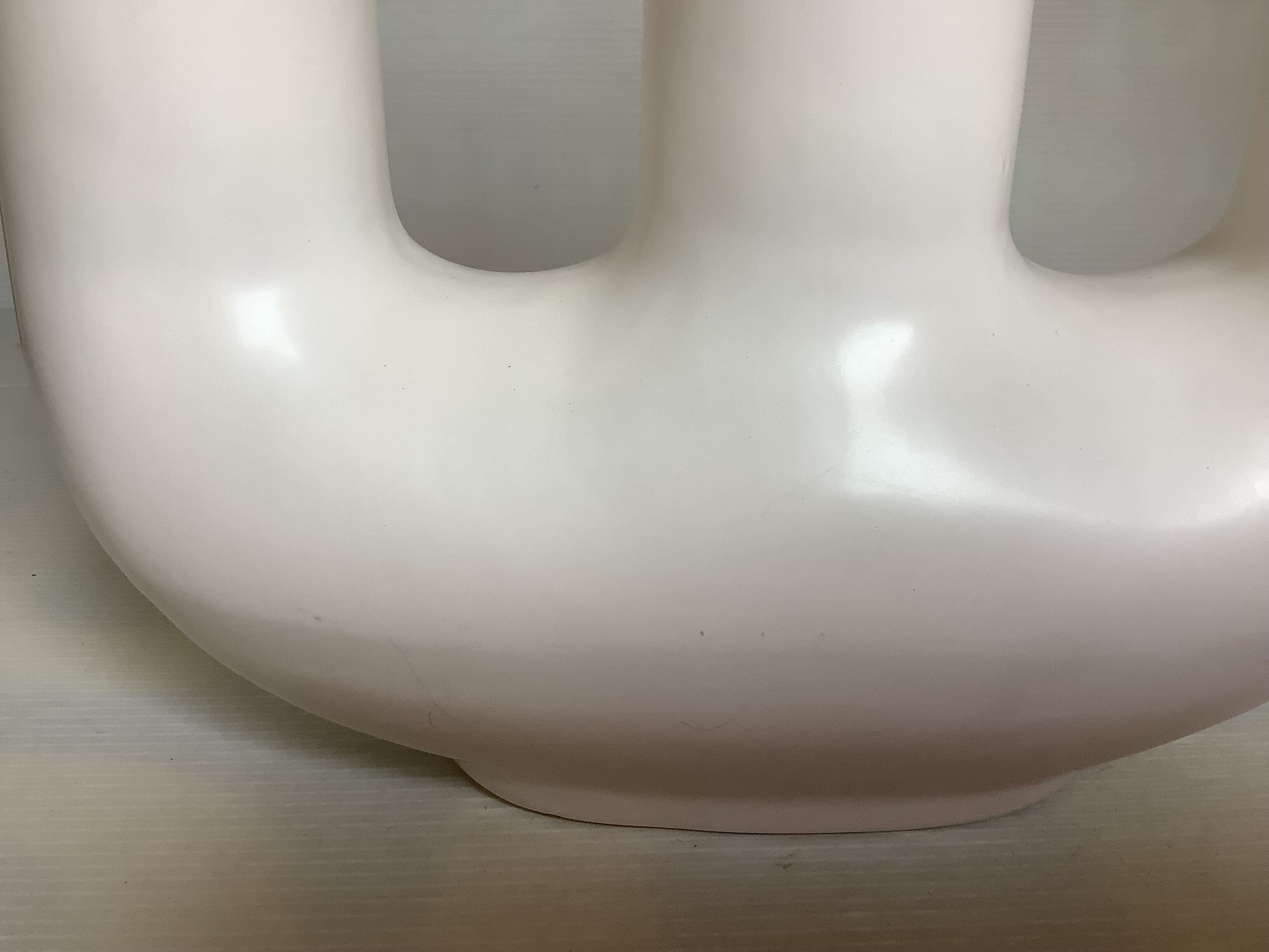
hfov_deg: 58.4
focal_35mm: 31
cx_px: 634
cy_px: 476
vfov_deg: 45.4
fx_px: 1136
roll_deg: +0.2
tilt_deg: -23.0
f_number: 2.4
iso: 100
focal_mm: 3.3
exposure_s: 1/100
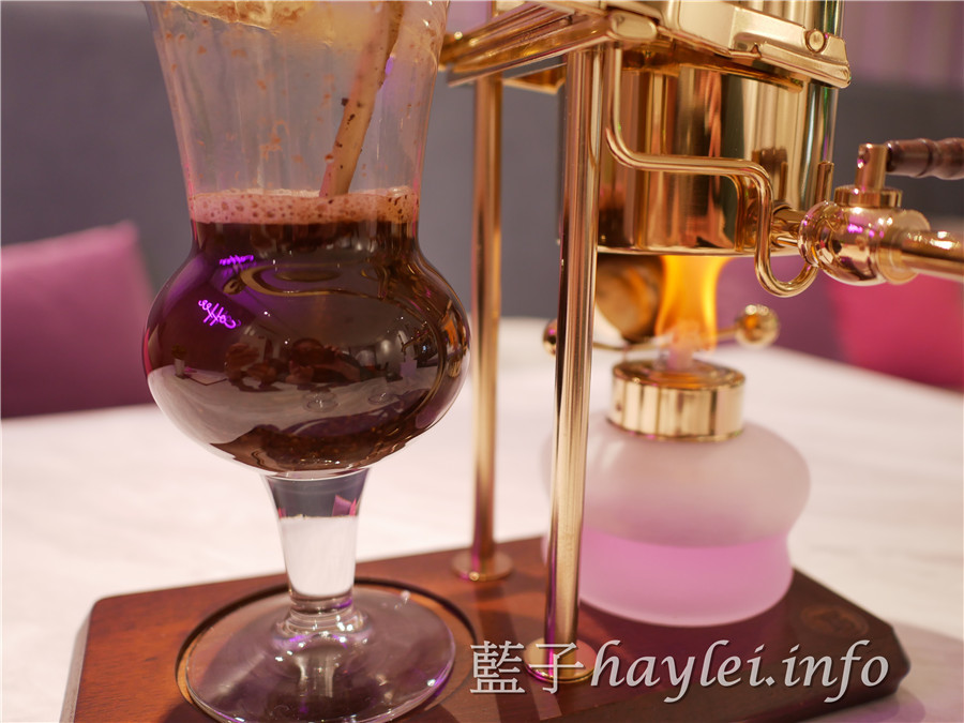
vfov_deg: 46.8
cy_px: 362
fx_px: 835
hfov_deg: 60.0
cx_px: 482
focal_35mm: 30
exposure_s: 1/40
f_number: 1.7
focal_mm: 15
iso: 250
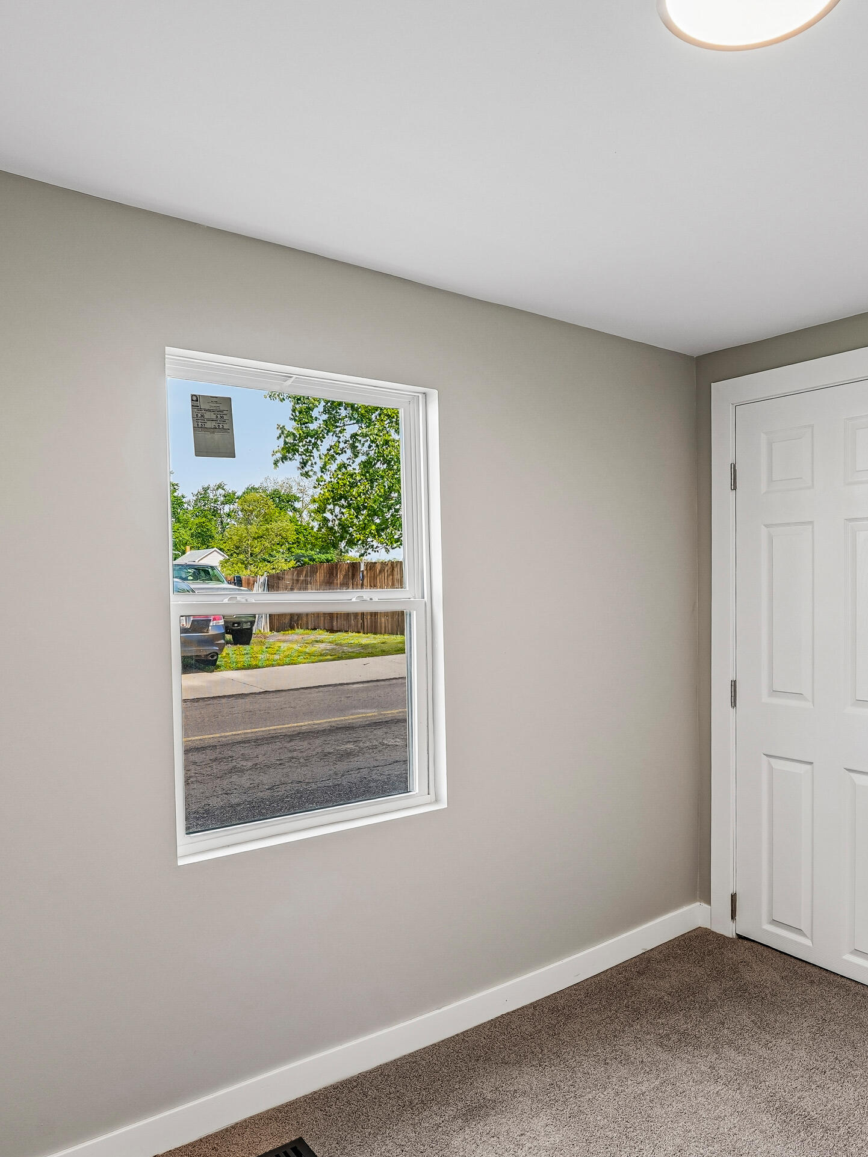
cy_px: 597
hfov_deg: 56.3
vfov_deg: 71.6
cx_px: 527
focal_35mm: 24
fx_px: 802
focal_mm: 16
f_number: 8
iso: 250
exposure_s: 1/30
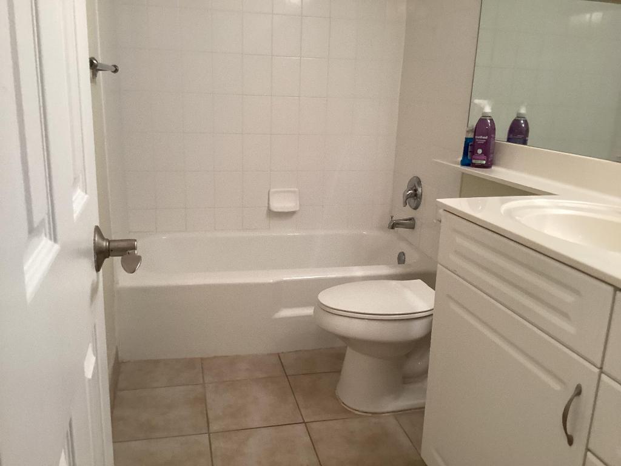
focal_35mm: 31
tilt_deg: -13.2
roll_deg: -1.6
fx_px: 556
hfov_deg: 58.4
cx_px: 310
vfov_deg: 45.4
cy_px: 233
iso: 160
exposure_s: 1/60
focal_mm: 3.3
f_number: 2.4
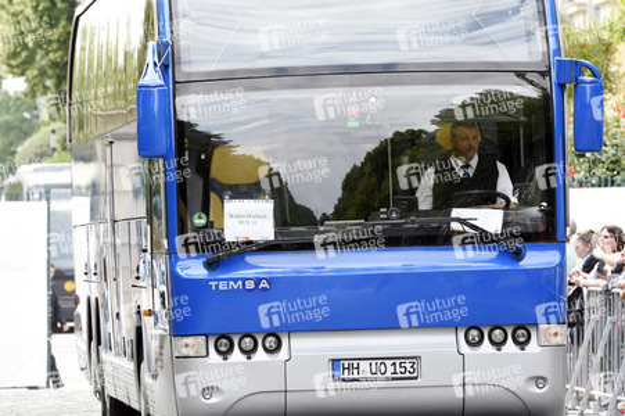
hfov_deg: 6.9
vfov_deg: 4.6
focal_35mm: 300
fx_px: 5204
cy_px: 208
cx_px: 312
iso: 800
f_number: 8
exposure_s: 1/500
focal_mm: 200
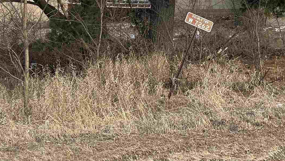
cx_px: 217
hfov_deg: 25.6
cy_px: 13
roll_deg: +0.5
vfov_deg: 14.6
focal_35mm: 82
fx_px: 620
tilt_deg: -2.4
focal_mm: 5.7
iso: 50
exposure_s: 1/965
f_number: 1.5
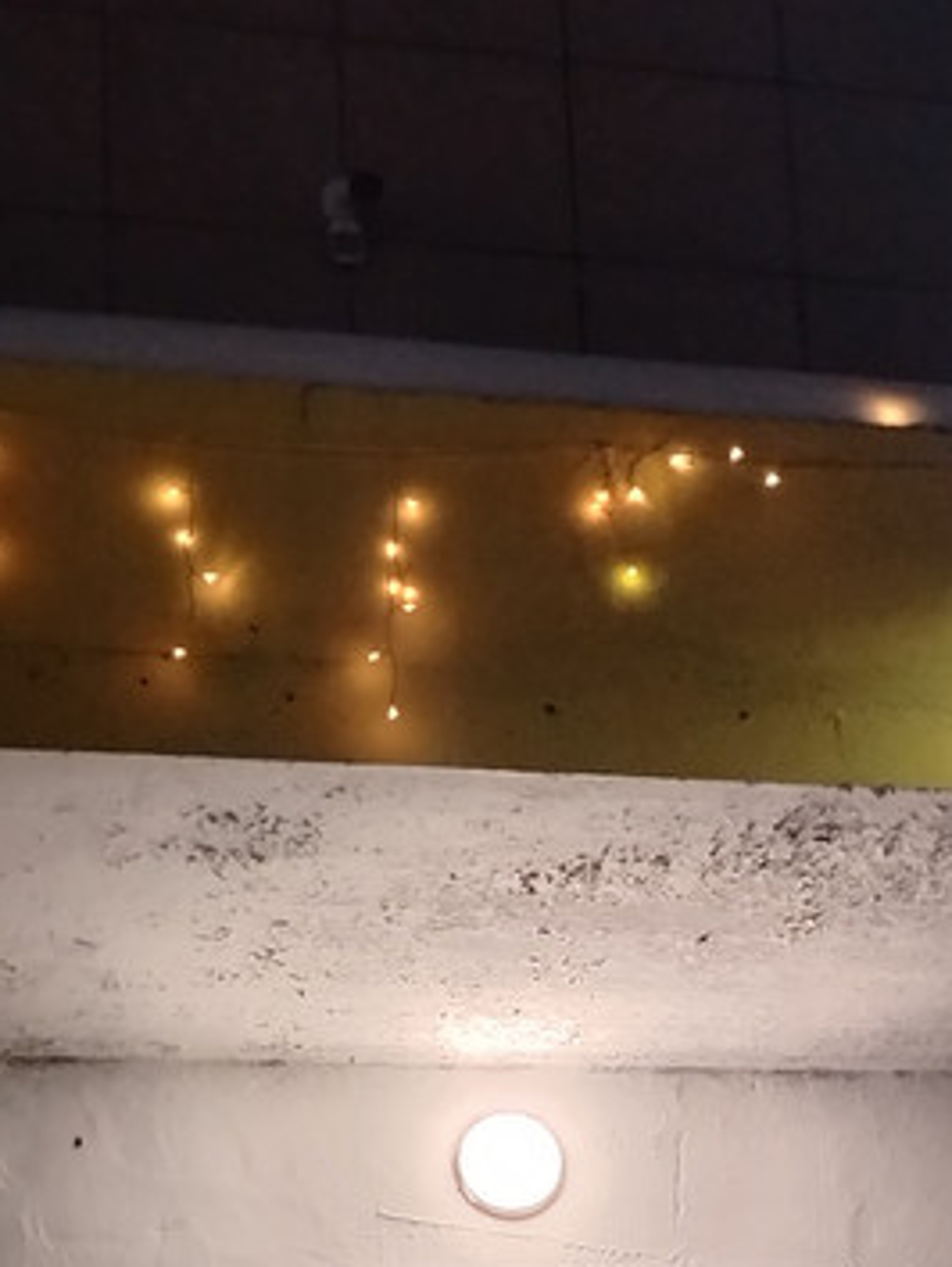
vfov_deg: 23.3
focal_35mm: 79
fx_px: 2893
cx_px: 970
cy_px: 1360
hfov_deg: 18.2
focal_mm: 5.25
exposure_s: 1/100
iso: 3597
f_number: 1.75
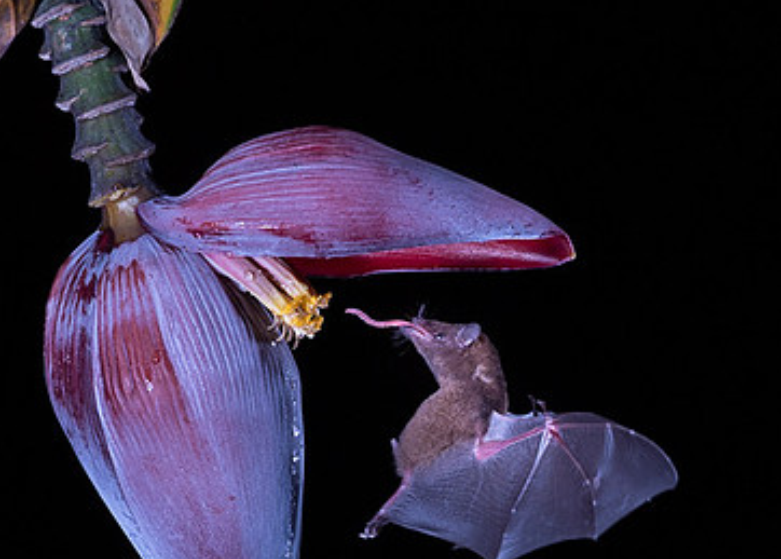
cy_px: 447
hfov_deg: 4.3
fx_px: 10409
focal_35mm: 469
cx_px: 483
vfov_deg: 3.1
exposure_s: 1/250
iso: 800
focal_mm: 195
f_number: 8
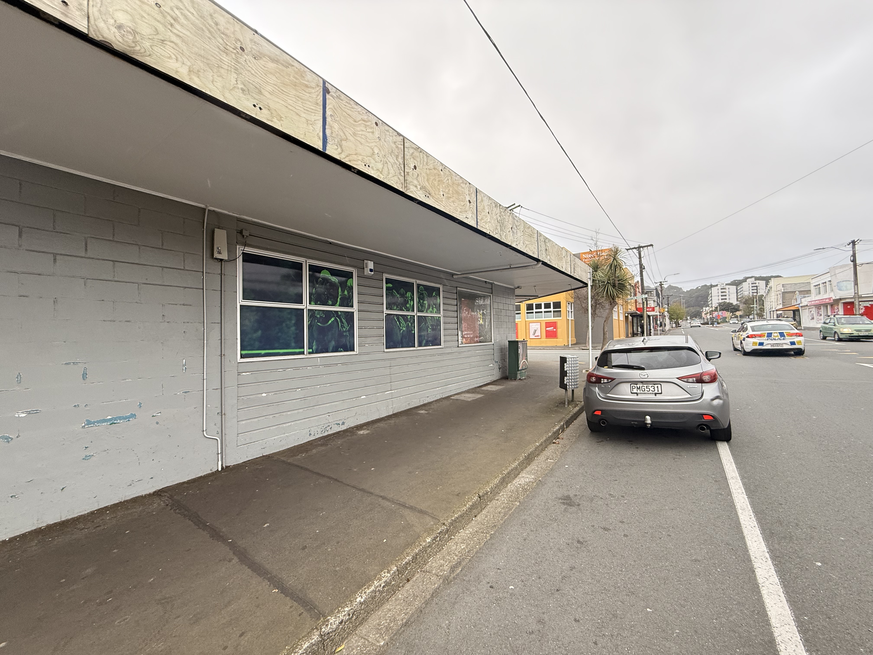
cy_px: 328
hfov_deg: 102.1
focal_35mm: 14
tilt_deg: +2.4
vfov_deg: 85.7
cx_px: 436
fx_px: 353
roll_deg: +0.9
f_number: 2.2
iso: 125
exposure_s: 1/99
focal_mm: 2.22
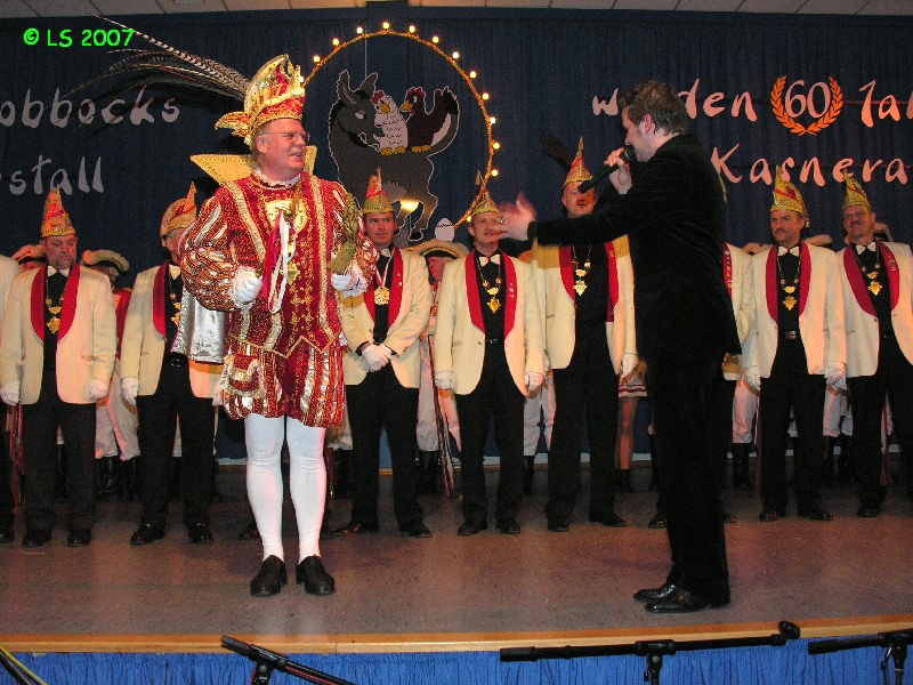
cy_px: 342
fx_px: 923
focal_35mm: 35
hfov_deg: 52.6
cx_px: 456
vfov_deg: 40.7
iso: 200
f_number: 4
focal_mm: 8.9
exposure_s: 1/60.1
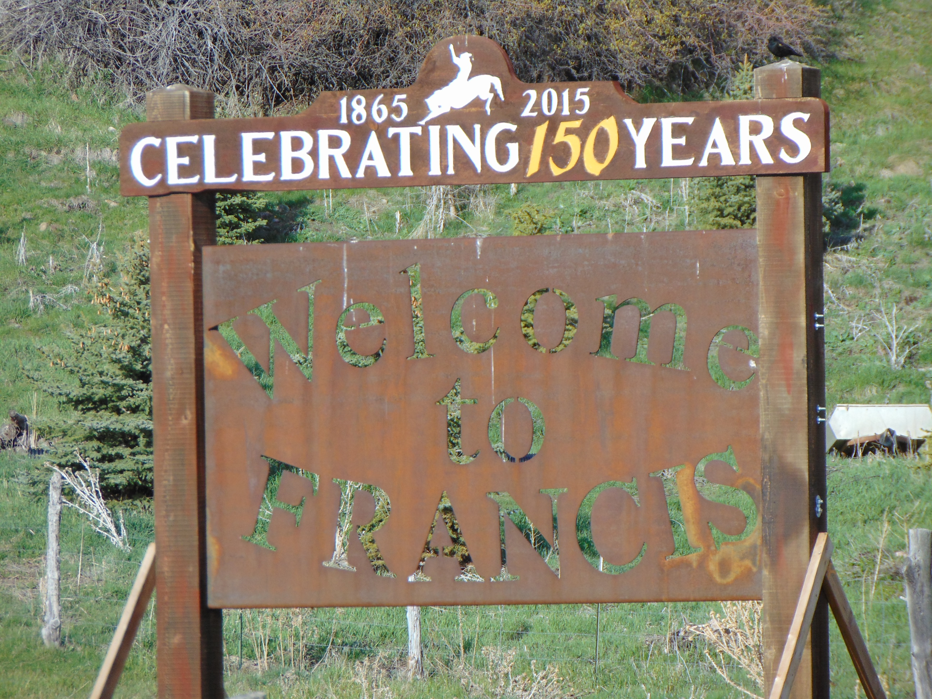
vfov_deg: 3.9
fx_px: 10204
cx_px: 466
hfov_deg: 5.2
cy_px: 350
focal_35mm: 379
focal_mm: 68
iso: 80
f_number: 4.2
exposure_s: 1/500
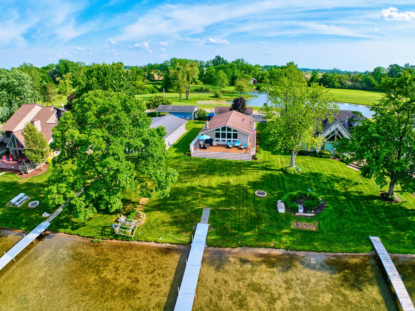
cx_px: 208
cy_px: 156
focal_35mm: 24
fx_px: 288
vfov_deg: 56.8
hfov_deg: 71.6
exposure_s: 1/1250
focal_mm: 12.29
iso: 100
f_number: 2.8
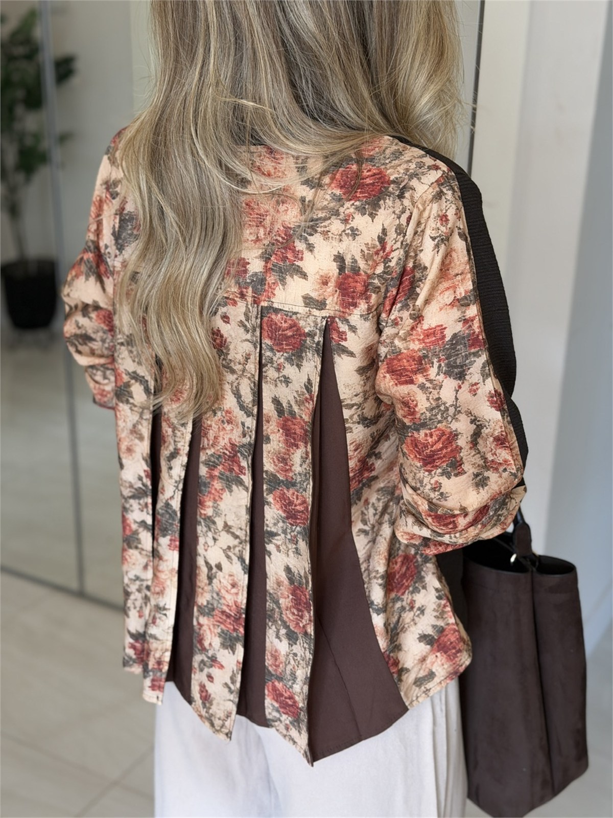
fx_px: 1133
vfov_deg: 39.7
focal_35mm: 48
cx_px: 306
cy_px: 409
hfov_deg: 30.3
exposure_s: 1/102
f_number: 1.78
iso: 100
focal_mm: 6.76
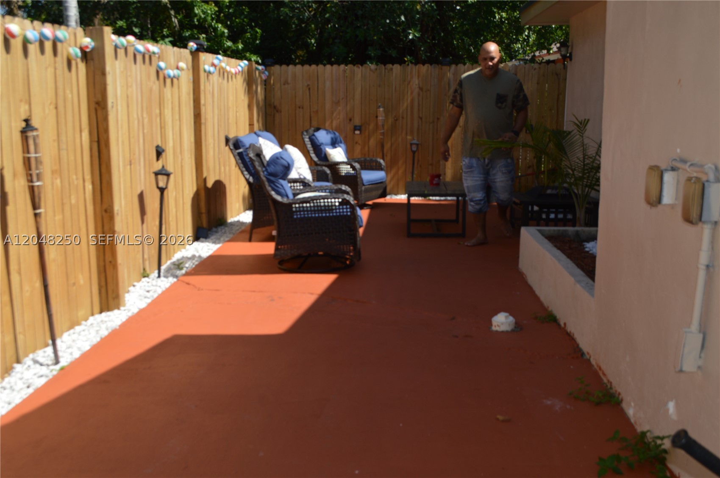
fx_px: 719
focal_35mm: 36
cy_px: 239
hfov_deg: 53.2
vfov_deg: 36.8
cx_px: 360
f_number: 7.1
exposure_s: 1/200
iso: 100
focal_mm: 24
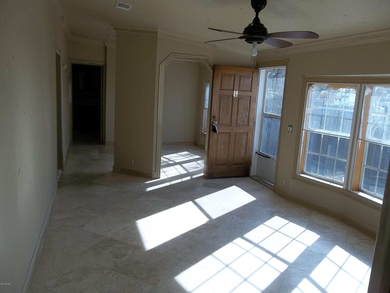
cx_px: 195
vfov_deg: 51.4
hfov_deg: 65.3
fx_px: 304
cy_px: 146
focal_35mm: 27
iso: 80
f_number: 3.5
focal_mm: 4.9
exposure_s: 1/250
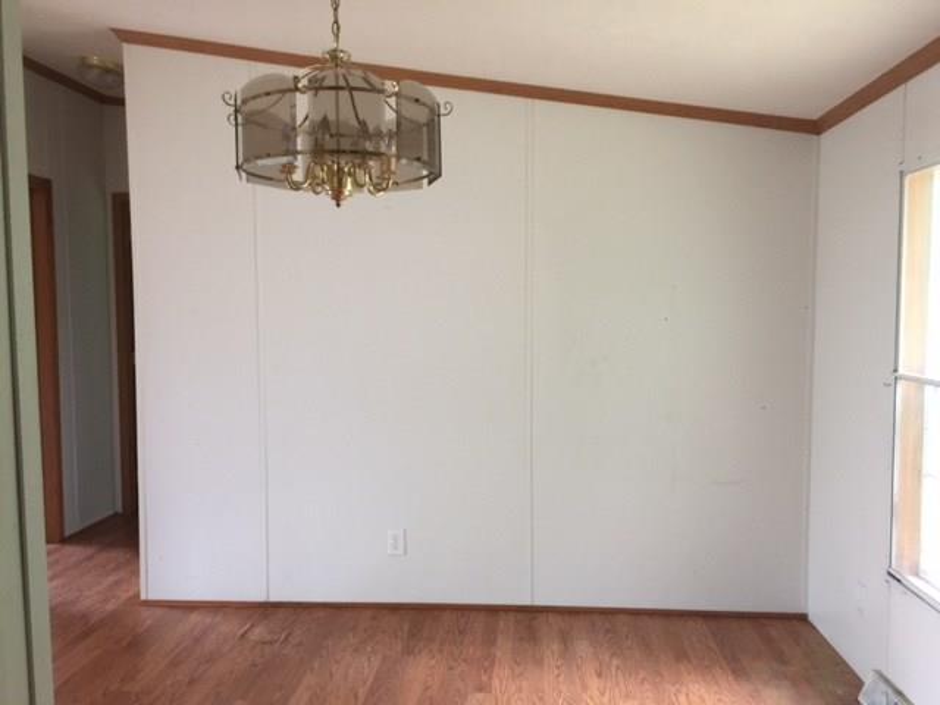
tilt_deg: -1.8
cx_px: 470
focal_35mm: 29
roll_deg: -0.4
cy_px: 352
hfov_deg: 61.7
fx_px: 787
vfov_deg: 48.2
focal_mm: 4.15
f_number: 2.2
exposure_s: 1/15
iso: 80
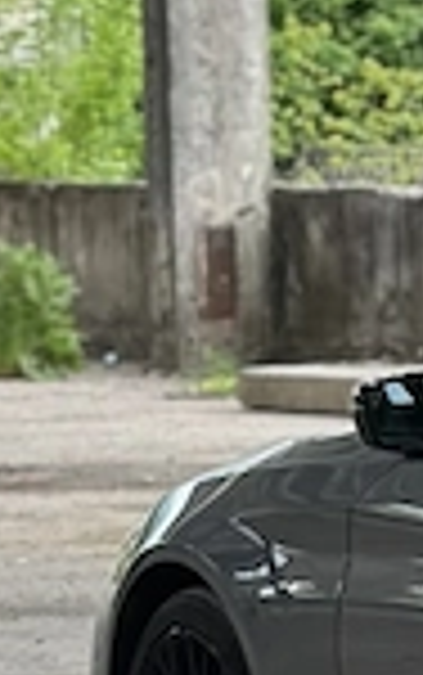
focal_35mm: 272
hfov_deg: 4.6
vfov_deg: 7.7
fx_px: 5007
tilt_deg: -2.2
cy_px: 338
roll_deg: +0.5
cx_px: 1278
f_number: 1.78
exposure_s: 1/121
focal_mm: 6.86
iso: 100
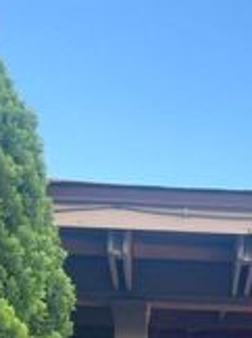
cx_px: 298
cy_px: 602
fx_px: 1002
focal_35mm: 103
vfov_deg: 16.2
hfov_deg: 13.9
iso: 40
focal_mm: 5.1
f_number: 1.6
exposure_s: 1/121
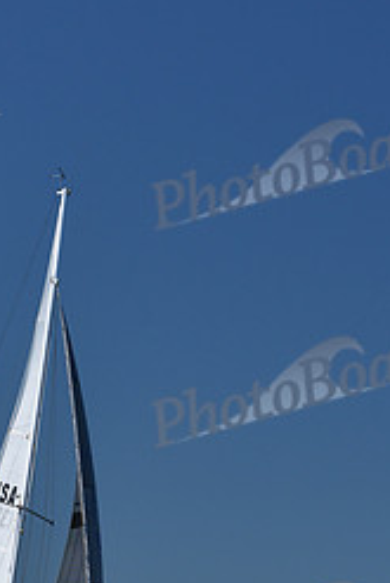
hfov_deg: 6.2
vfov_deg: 9.2
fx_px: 3618
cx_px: 30
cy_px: 543
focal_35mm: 223
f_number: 5.6
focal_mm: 95
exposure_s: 1/800
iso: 250
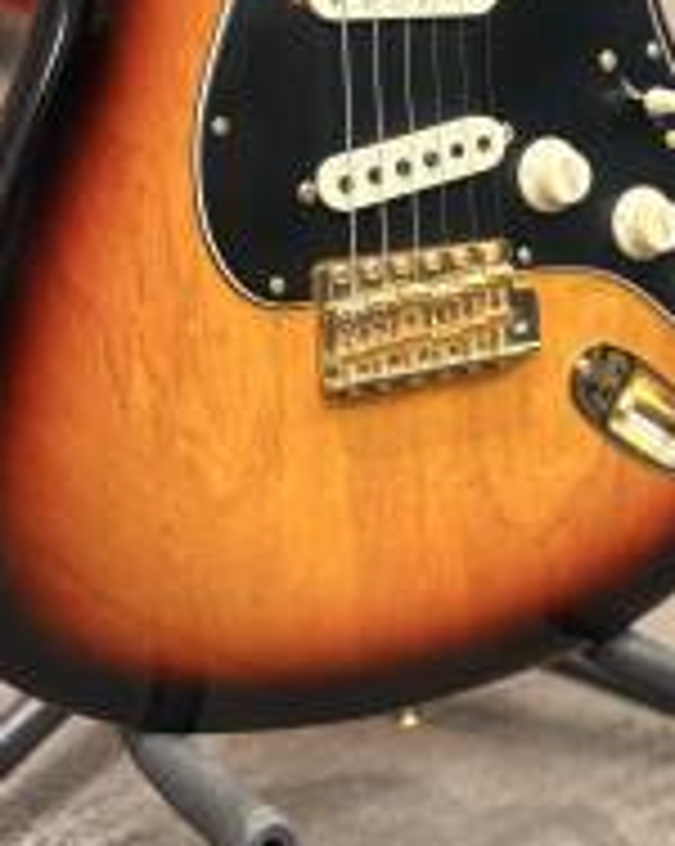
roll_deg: -4.5
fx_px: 1351
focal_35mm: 54
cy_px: 50
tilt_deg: -16.4
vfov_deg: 32.6
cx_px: 351
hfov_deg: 28.1
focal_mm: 5.96
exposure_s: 1/60
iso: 200
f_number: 1.6
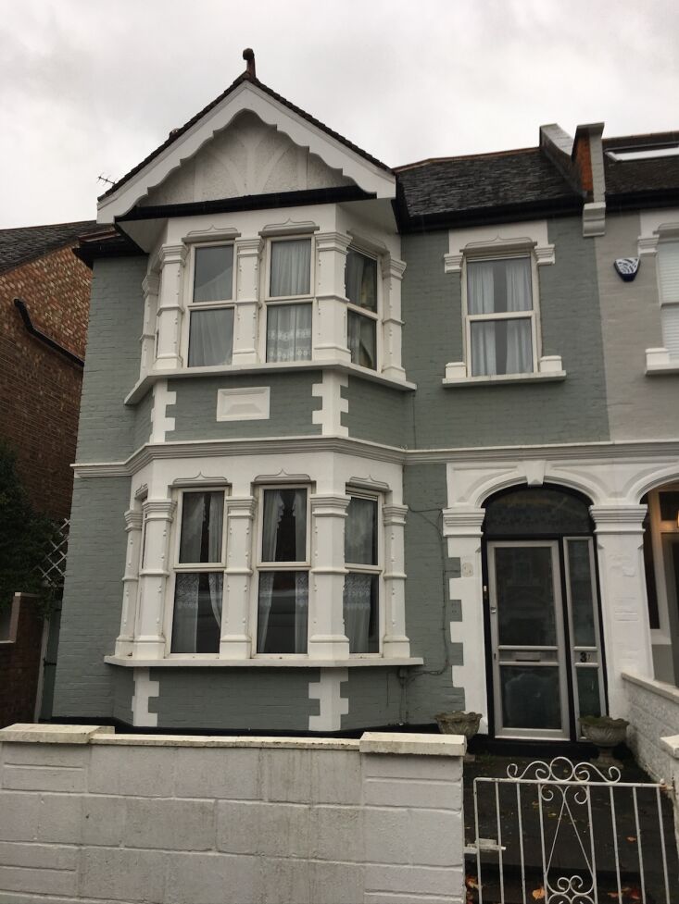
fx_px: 758
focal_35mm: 29
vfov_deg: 61.7
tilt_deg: +16.3
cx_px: 340
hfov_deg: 48.2
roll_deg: +0.1
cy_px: 452
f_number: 2.2
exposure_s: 1/101
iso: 25
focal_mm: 4.15
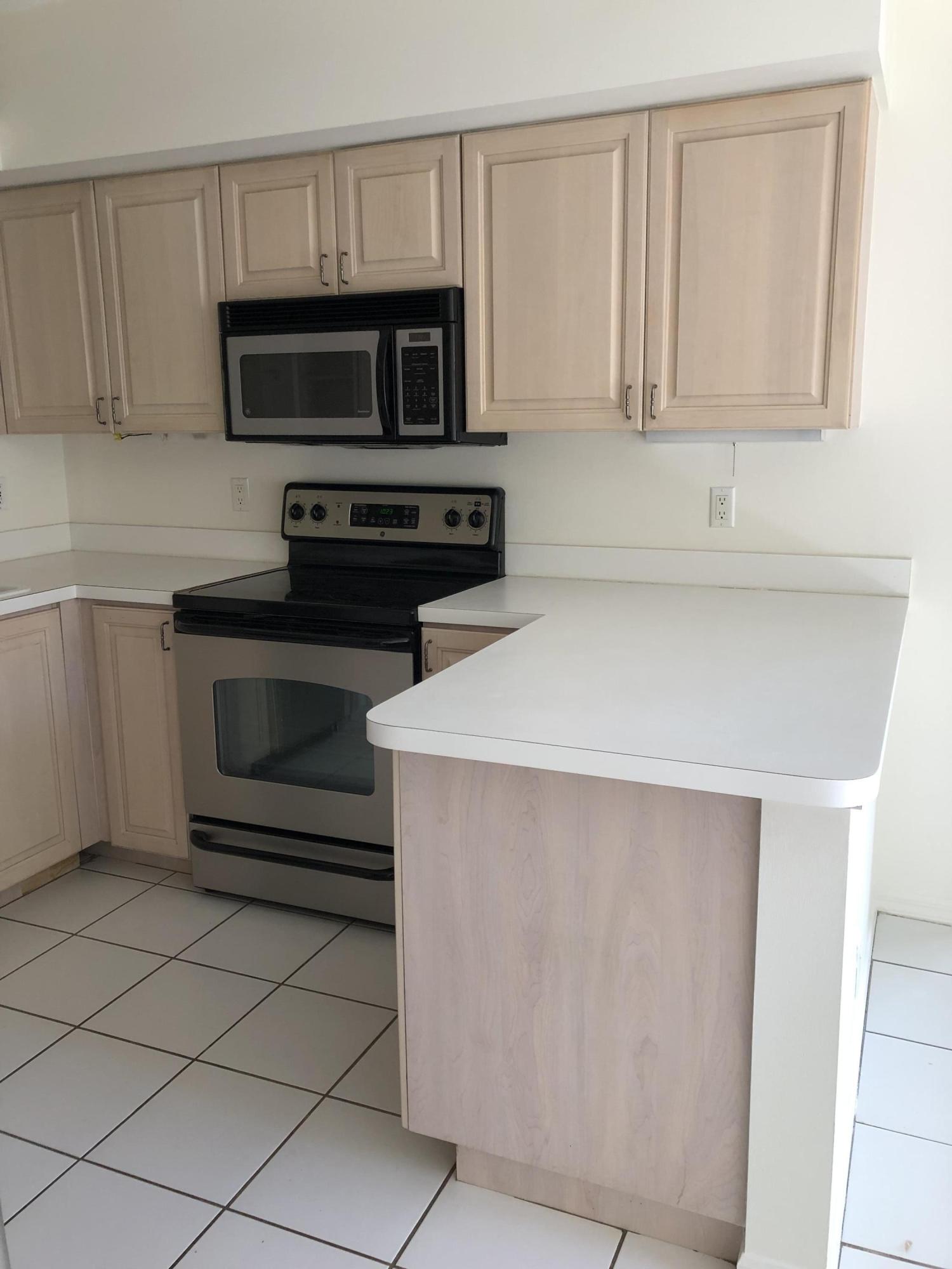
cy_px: 634
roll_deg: +1.6
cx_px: 476
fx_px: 1027
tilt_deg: -10.2
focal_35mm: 28
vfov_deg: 63.4
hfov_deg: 49.7
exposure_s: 1/30
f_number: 1.8
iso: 25
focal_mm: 3.99
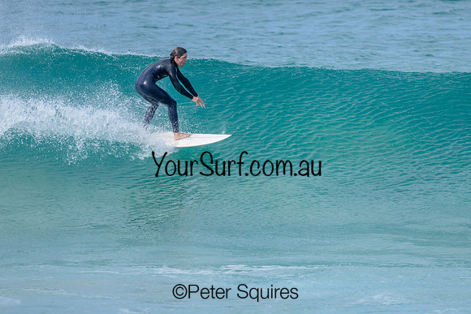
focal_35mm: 1099
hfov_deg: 1.9
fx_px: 14387
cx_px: 262
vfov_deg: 1.3
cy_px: 164
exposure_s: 1/2000
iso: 400
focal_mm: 800
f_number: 6.3
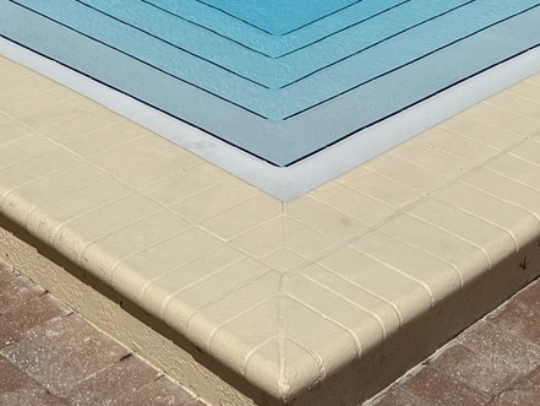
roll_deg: -1.5
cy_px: -318
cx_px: 313
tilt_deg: -5.9
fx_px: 1358
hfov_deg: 22.5
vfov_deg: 14.9
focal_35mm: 87
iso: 80
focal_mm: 6.76
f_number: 1.78
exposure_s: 1/14286
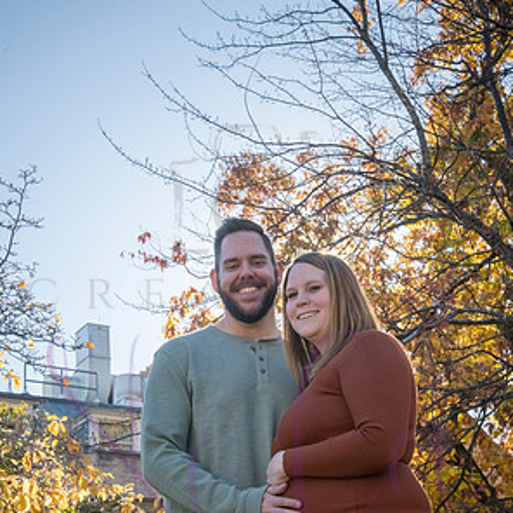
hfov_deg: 20.6
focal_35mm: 84
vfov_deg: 20.5
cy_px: 355
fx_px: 1408
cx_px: 258
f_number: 20
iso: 640
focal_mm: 65
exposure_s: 1/160
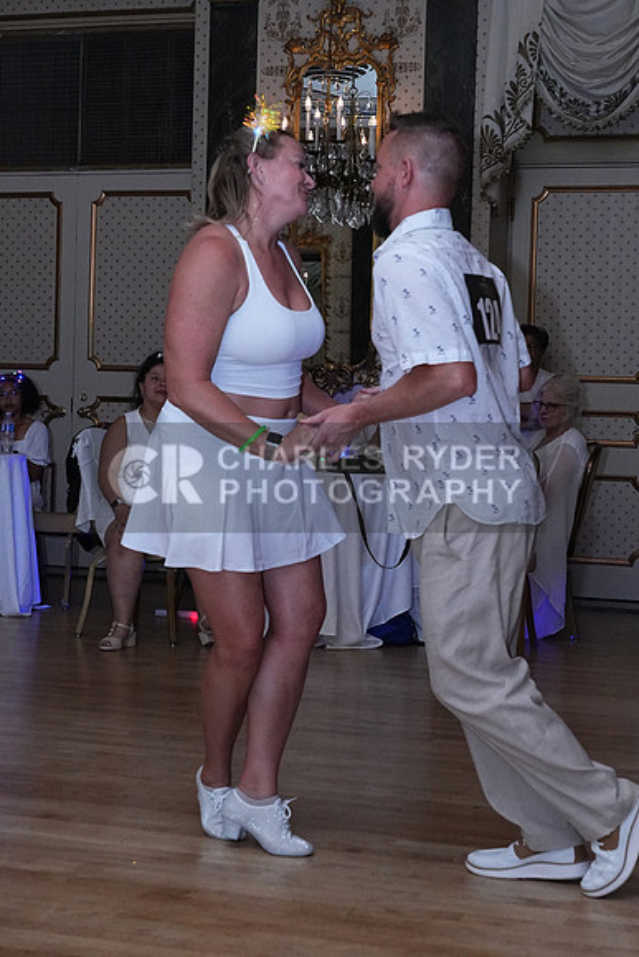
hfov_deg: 21.6
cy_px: 478
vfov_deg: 31.9
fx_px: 1676
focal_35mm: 63
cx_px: 320
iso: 5000
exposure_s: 1/200
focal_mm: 42
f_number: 7.1
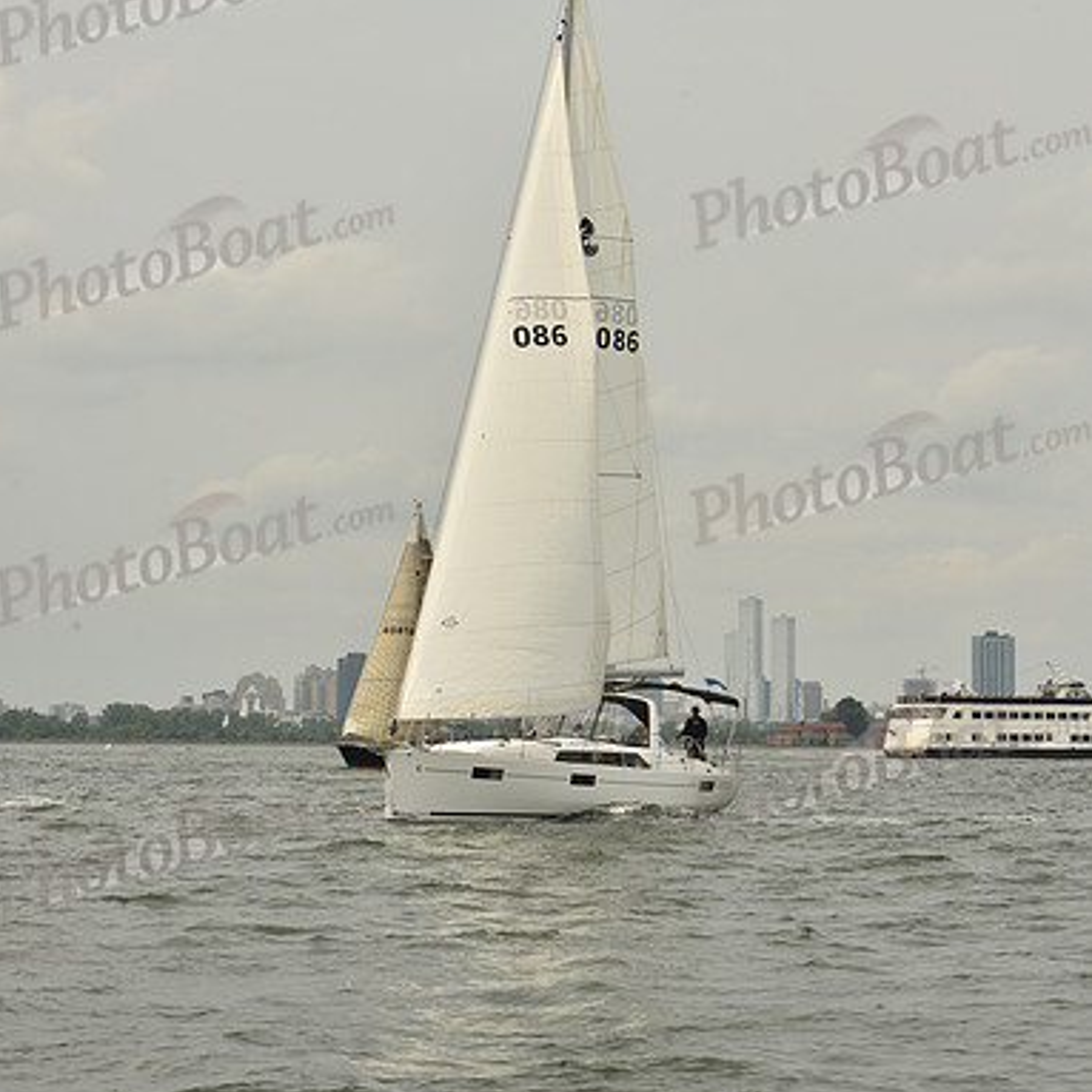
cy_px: 365
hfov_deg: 19.3
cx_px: 543
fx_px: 3212
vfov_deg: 19.2
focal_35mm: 90
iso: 250
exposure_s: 1/640
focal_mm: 70
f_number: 11
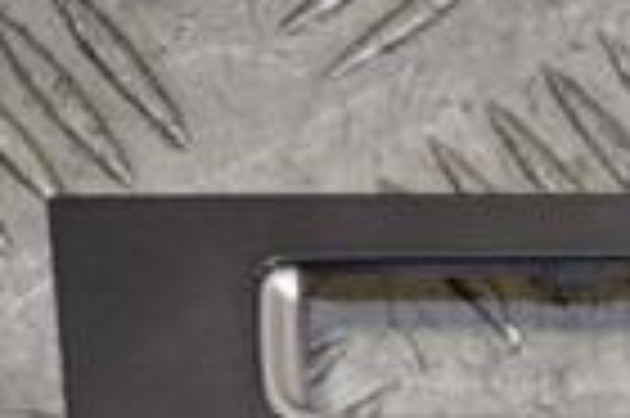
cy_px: 616
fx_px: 5072
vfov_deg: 4.7
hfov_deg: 6.9
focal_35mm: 290
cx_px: 1192
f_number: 7.1
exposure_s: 1/200
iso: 800
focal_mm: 45
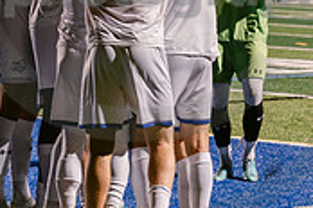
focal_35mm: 233
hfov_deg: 8.8
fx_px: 2026
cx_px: 130
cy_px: -33
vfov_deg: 5.9
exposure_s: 1/250
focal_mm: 70
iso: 2500
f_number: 3.2
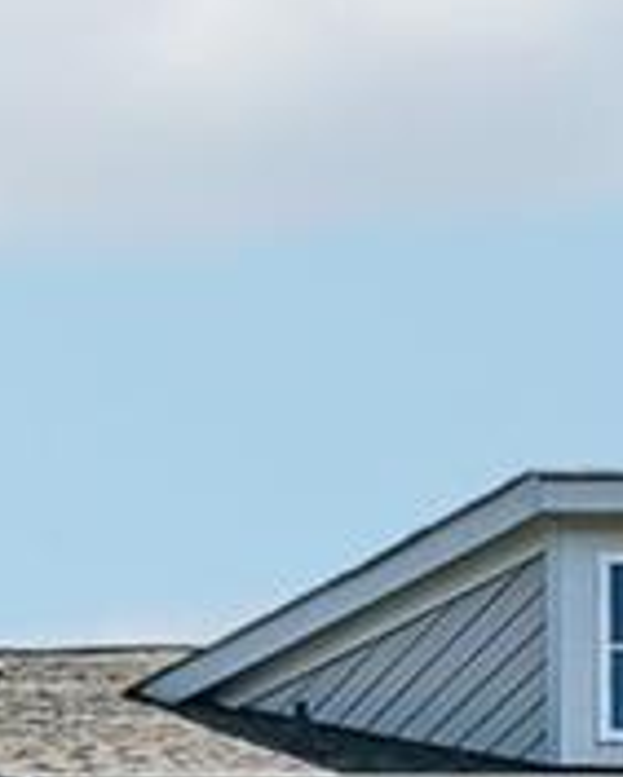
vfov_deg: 12.1
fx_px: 3523
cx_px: -1175
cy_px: 1071
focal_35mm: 153
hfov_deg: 8.6
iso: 100
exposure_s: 1/320
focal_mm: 14
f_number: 8
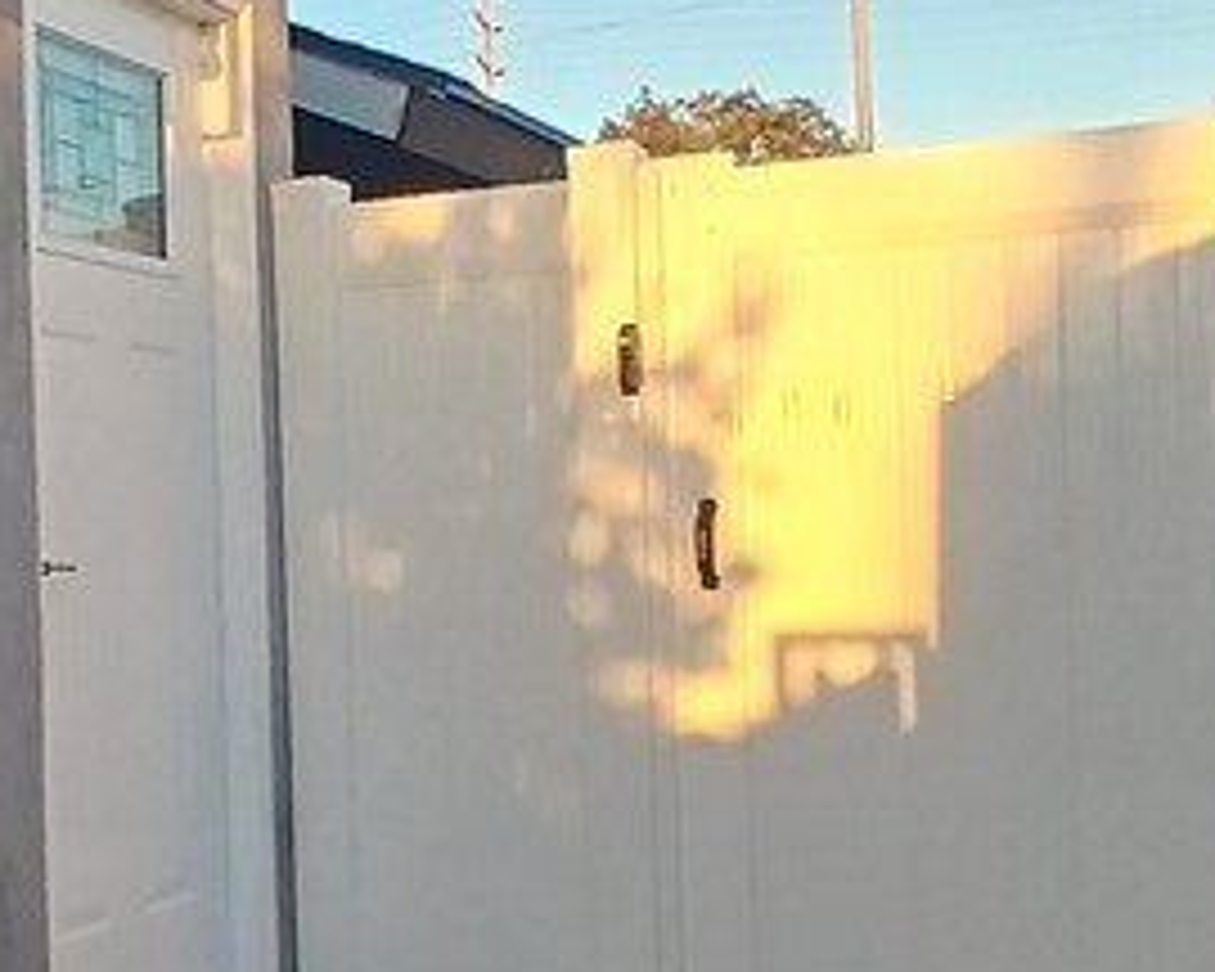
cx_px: 54
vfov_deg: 24.2
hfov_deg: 28.5
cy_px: 558
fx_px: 2265
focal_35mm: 63
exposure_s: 1/167
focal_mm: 1.4
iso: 50
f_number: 2.2
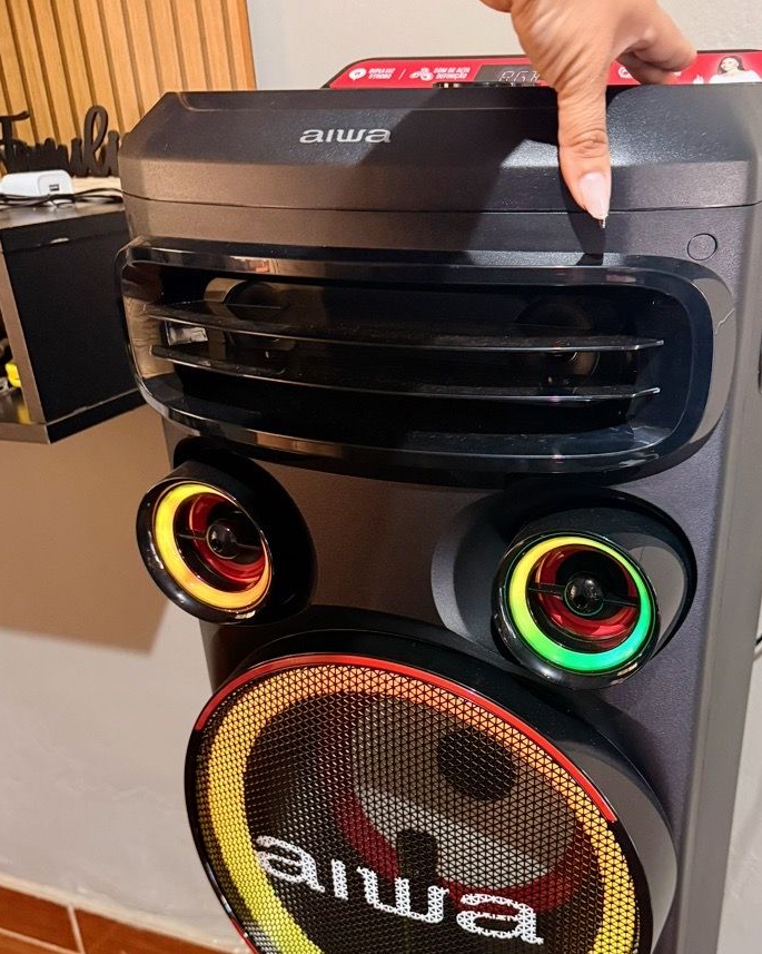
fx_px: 987
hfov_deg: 41.7
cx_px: 503
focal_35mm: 35
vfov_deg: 50.2
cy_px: 668
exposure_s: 1/30
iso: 800
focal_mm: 6.76
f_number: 1.78
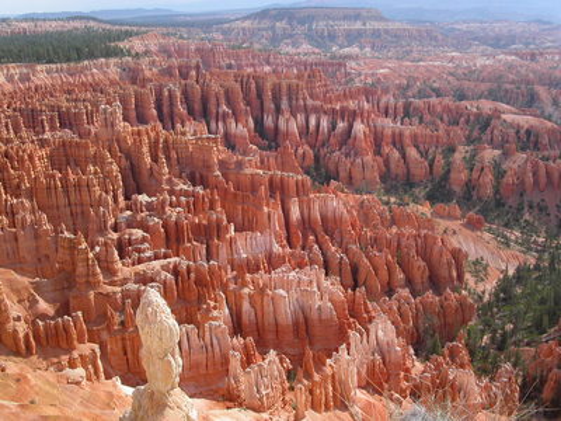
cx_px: 280
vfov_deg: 37.7
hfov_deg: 49.0
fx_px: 616
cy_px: 210
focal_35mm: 38
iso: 100
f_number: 8
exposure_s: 1/180
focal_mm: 7.8
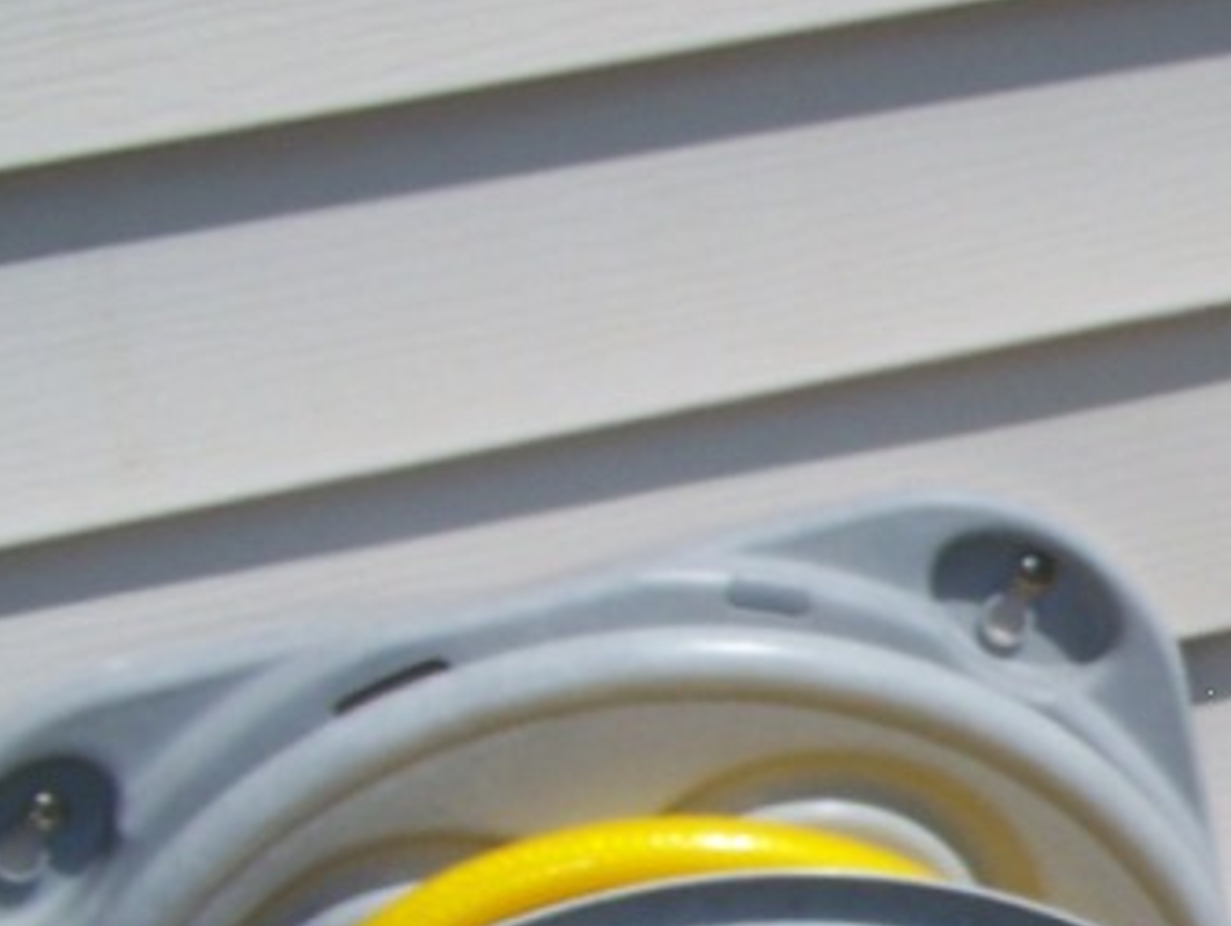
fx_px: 4130
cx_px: 1793
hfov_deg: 15.7
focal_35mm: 116
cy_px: 919
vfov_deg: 12.6
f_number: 5.6
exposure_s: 1/1000
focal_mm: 6.3
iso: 80
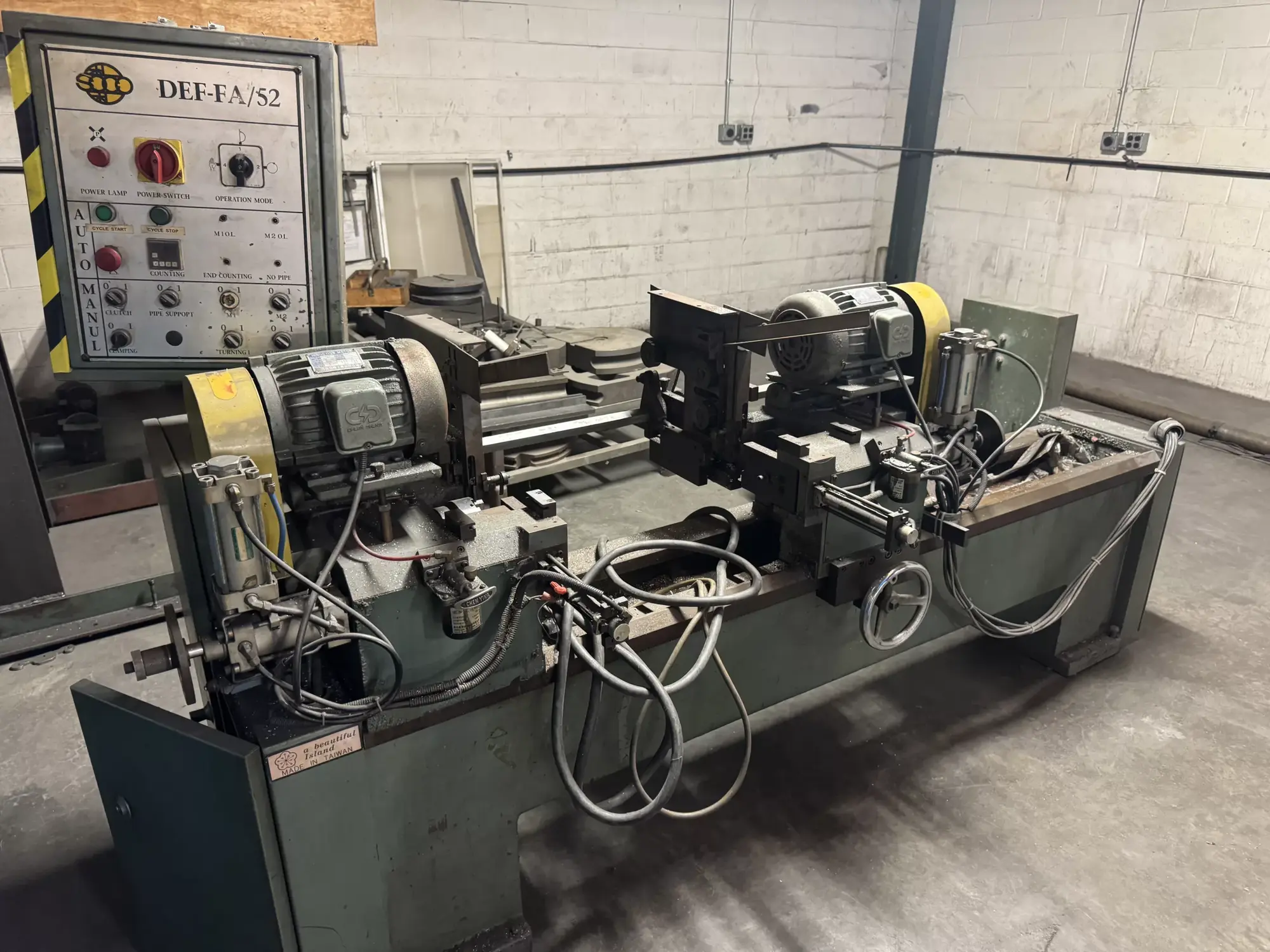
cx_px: 635
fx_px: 881
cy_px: 476
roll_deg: -0.9
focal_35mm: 24
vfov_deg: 56.8
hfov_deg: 71.6
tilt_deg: -23.6
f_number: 1.78
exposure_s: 1/40
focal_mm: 6.76
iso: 640
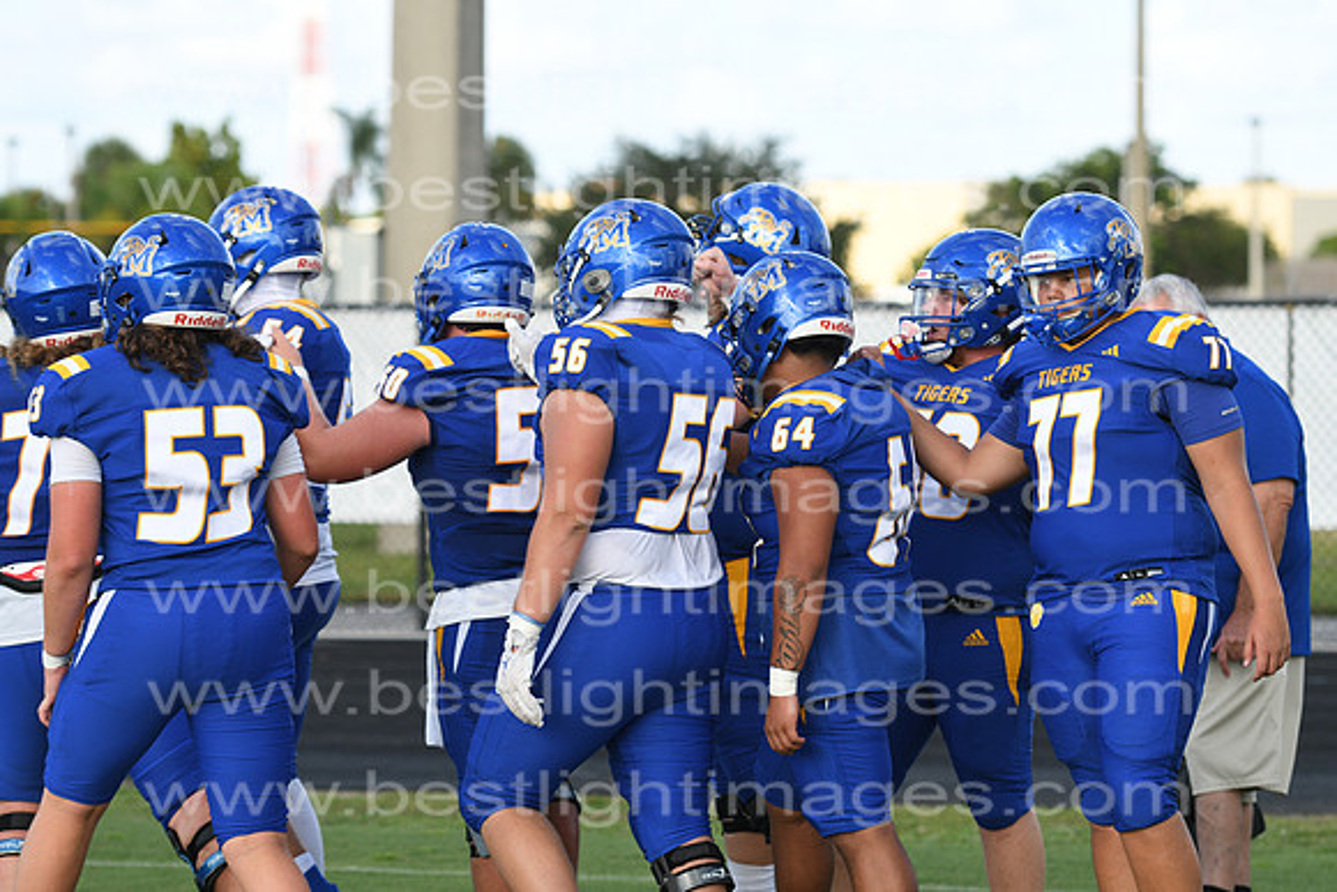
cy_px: 446
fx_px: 6241
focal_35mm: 168
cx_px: 668
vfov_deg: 8.2
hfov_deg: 12.2
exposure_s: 1/1000
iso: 200
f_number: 4
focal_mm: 112
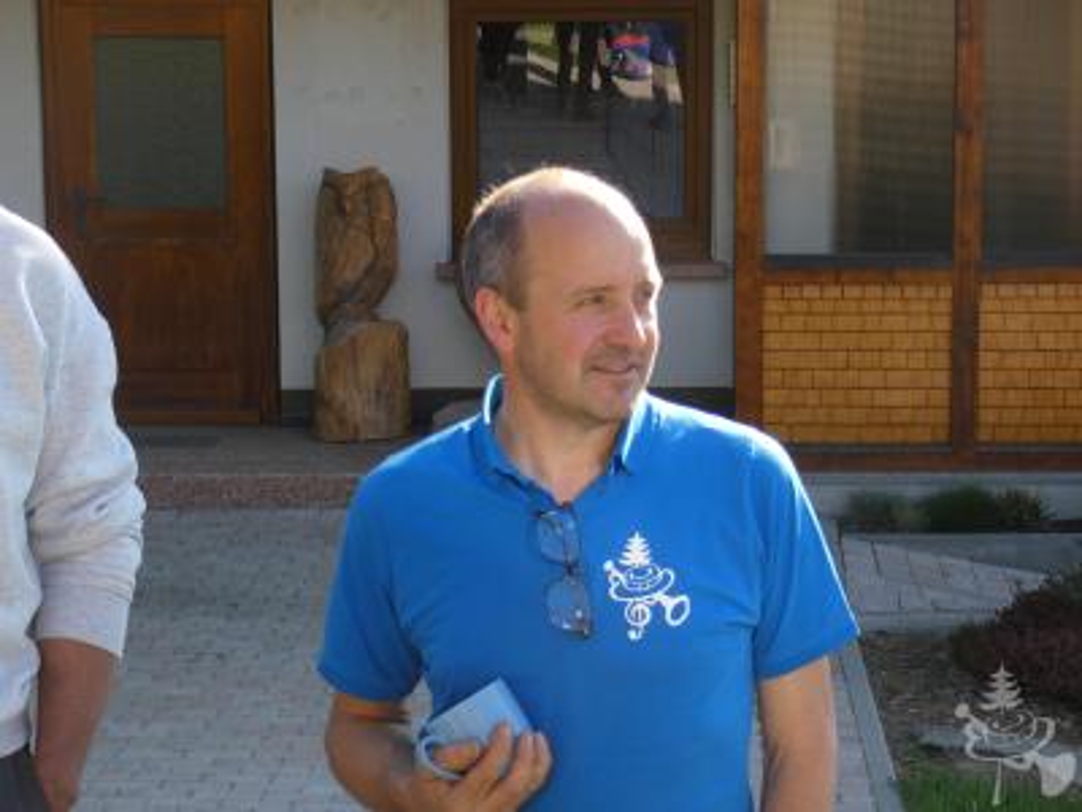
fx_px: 3751
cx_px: 541
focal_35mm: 120
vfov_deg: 12.3
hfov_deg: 16.4
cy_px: 406
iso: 80
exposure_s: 1/100
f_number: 5.1
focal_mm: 21.5
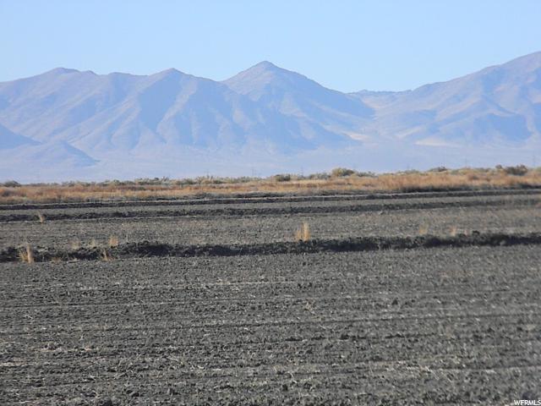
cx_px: 270
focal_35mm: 278
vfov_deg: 5.3
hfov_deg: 7.1
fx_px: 4345
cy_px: 203
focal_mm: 50.4
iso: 640
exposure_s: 1/647
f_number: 10.8
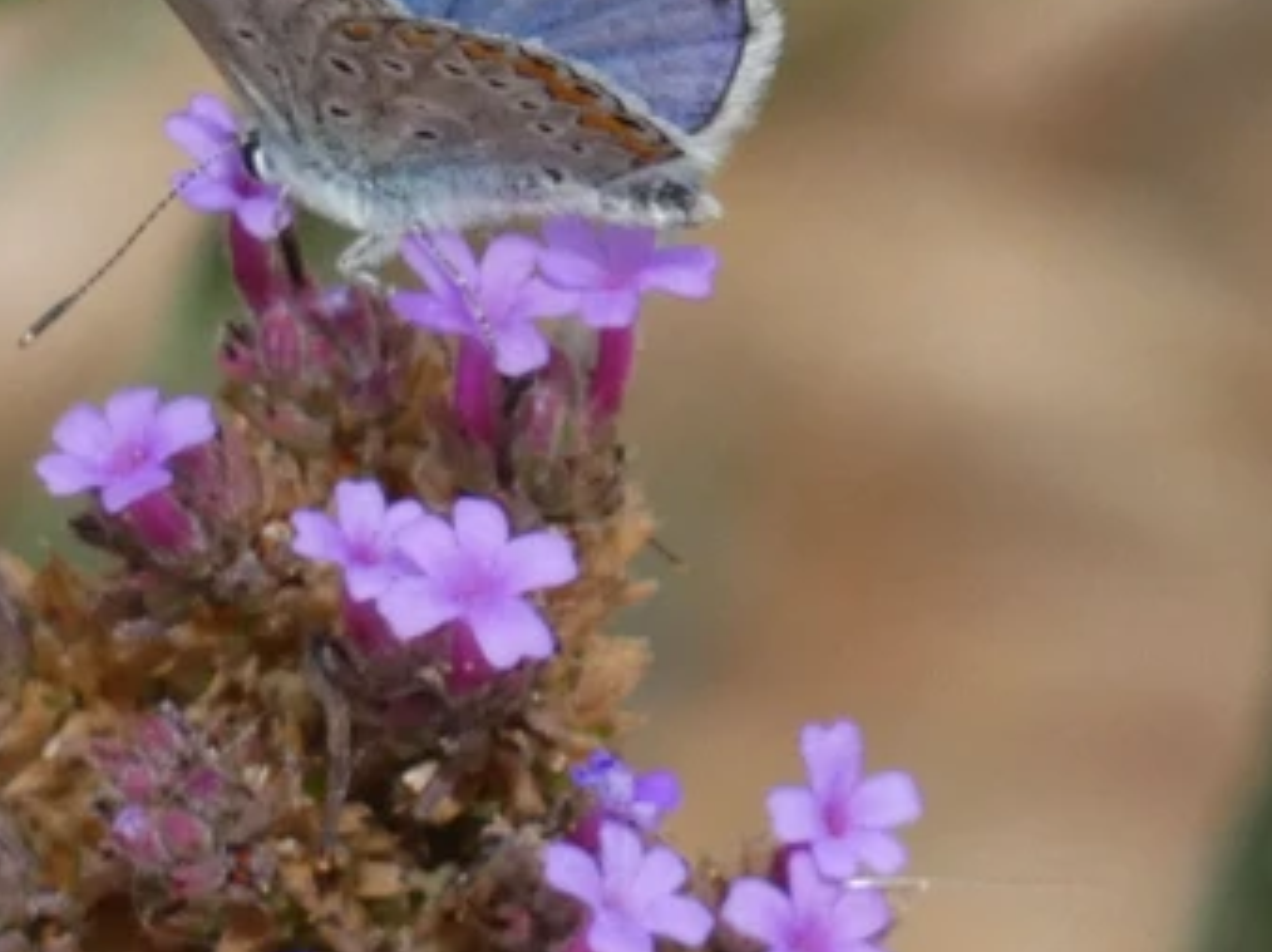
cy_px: 275
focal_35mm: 686
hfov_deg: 2.9
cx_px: 354
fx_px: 25190
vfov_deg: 2.2
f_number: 5.6
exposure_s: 1/250
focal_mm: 64.9
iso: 200
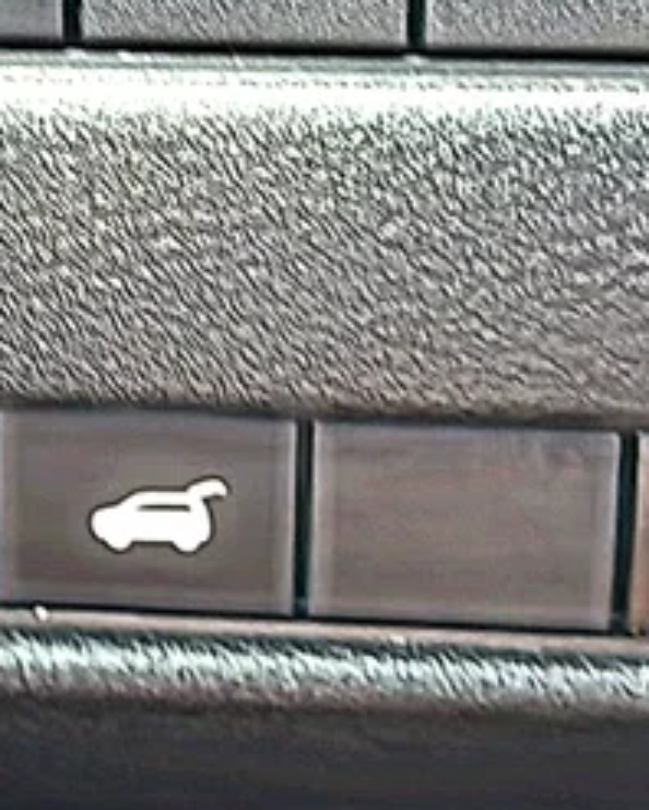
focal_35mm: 116
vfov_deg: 16.4
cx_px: -125
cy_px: 120
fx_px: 2782
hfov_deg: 13.0
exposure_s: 1/40
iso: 200
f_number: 1.78
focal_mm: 6.86
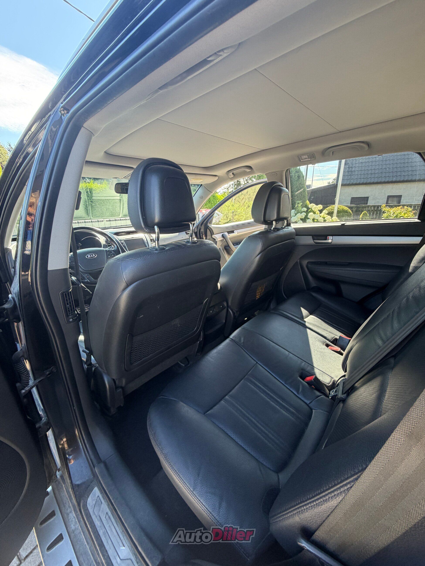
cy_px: 283
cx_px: 212
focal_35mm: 14
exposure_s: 1/121
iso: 125
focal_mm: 2.22
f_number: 2.2
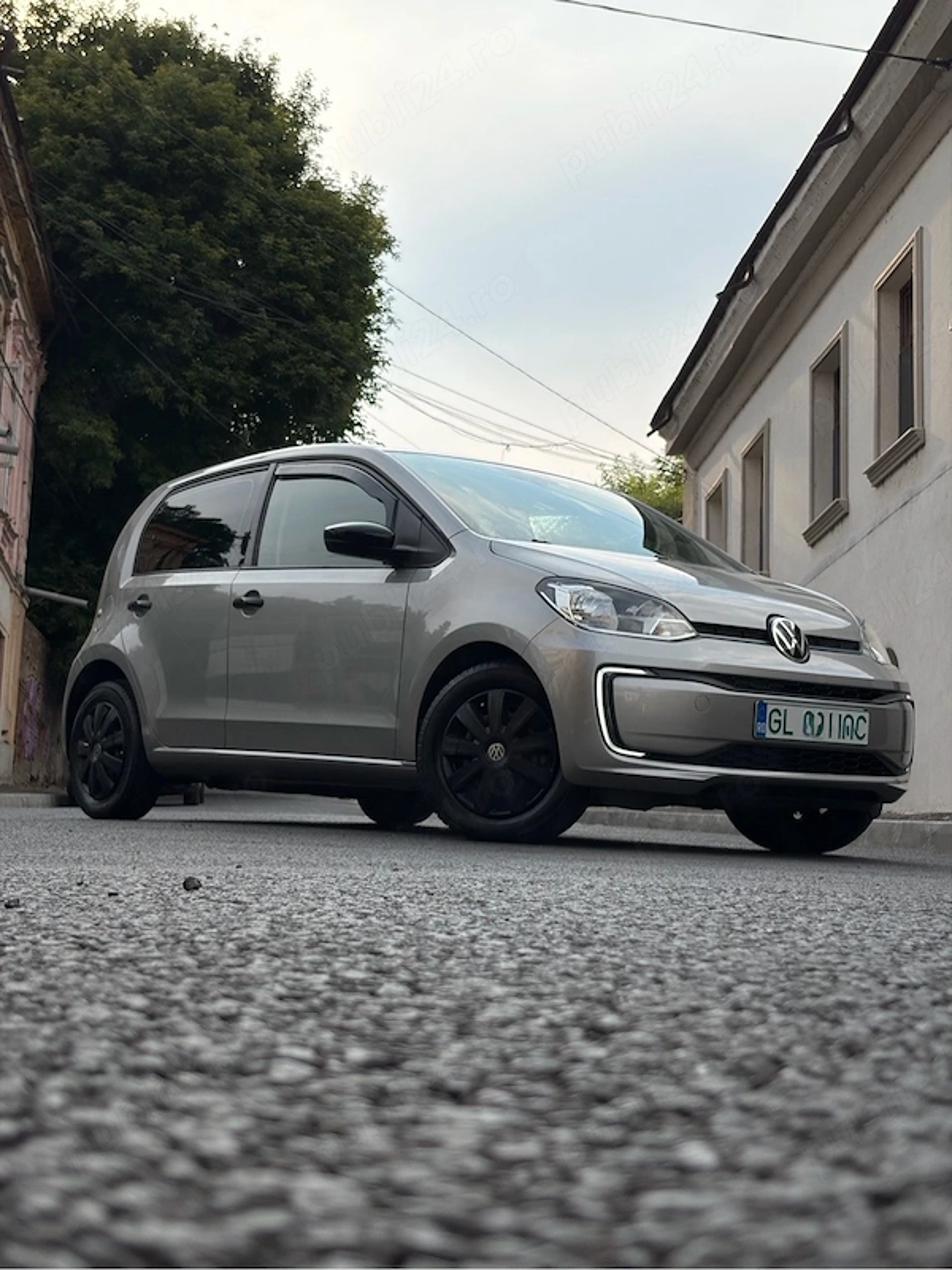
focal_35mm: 52
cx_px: 476
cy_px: 635
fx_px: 1907
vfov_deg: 36.8
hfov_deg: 28.0
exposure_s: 1/3831
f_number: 1.6
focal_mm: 5.96
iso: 40
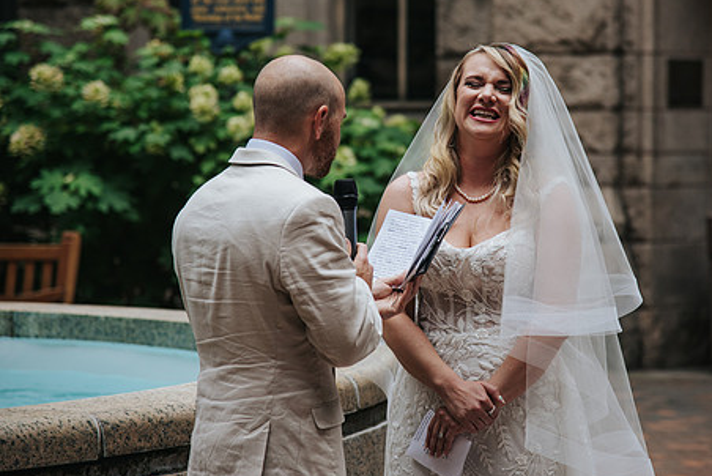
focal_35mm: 154
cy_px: 184
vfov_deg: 8.9
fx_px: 3048
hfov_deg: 13.3
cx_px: 419
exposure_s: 1/500
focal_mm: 120
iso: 320
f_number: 4
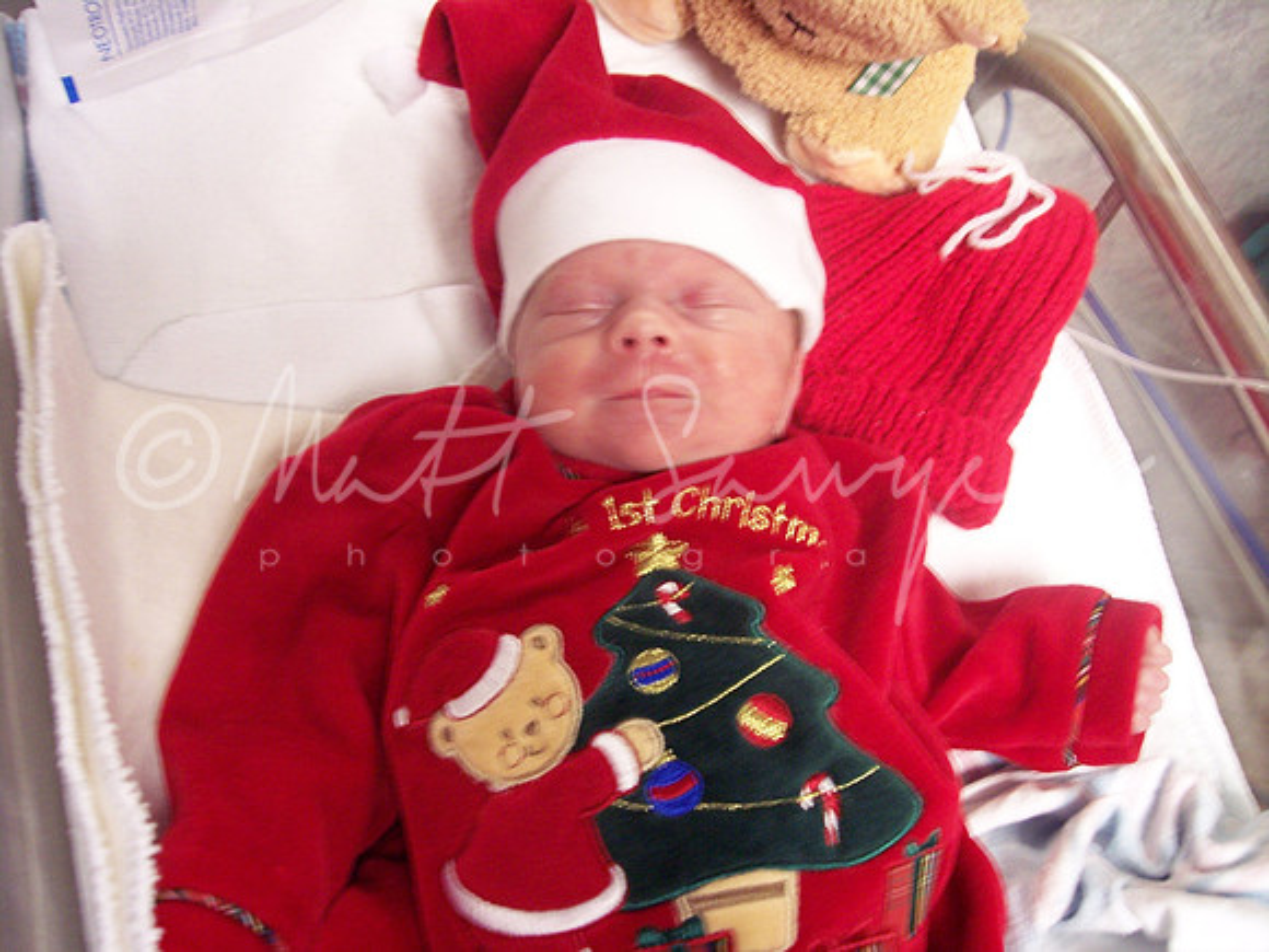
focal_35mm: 39
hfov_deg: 47.9
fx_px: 1430
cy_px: 476
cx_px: 634
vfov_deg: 36.8
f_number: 3.4
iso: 200
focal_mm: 8
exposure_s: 1/8
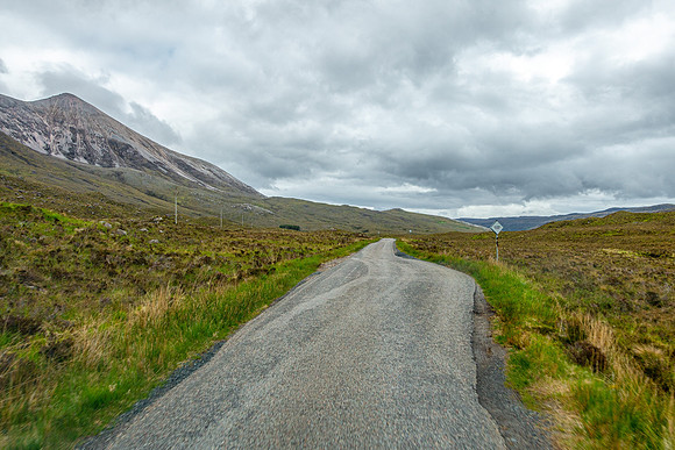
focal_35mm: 24
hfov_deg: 73.7
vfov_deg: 53.2
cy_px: 225
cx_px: 338
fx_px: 450
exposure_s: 1/320
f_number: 5.6
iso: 125
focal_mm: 8.8
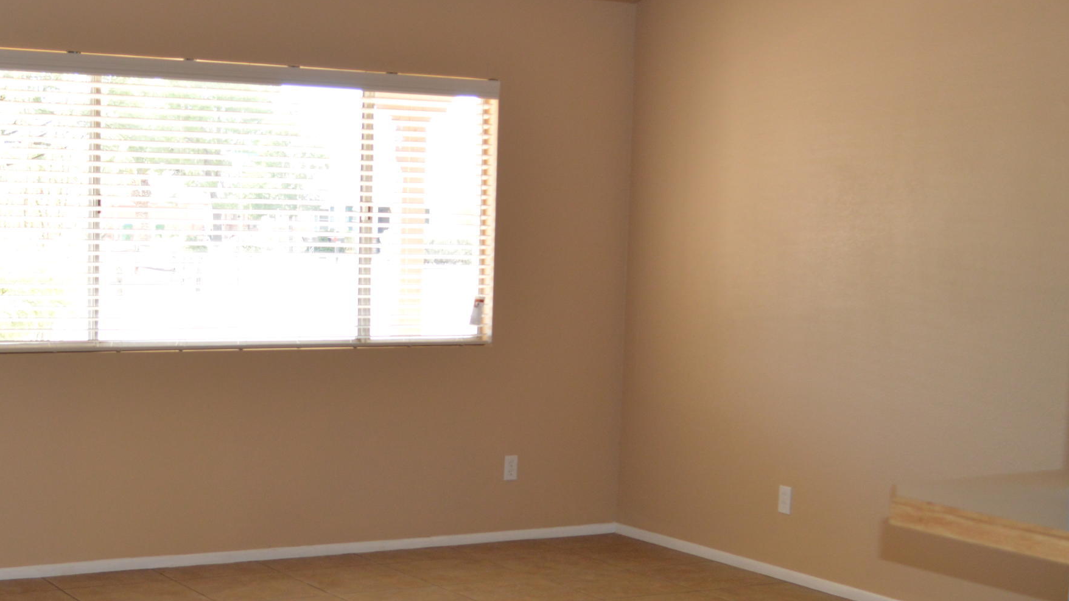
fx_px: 1672
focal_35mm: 59
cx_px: 328
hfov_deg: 35.0
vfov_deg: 20.3
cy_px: 381
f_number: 4
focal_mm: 22
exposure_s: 1/125
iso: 400
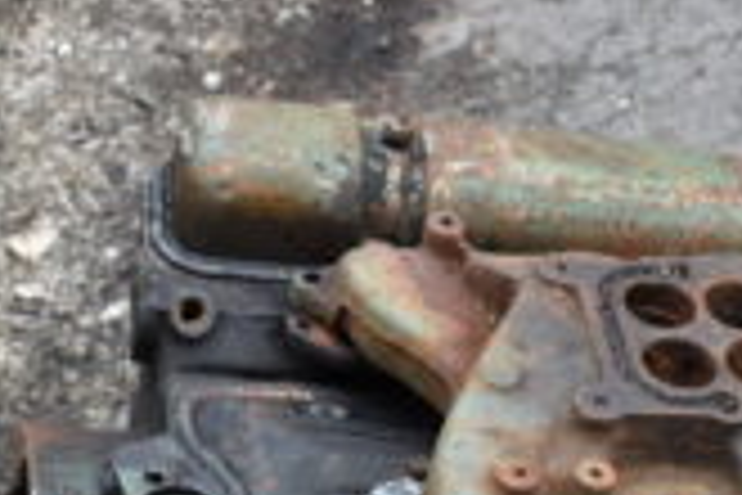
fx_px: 1937
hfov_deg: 21.4
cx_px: 598
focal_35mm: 94
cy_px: 560
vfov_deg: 14.2
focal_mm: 24
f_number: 5.6
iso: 360
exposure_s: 1/250
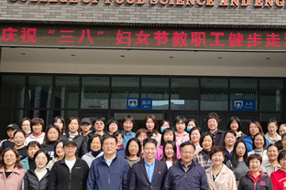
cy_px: 107
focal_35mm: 52
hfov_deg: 37.9
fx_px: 413
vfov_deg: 26.0
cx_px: 185
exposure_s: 1/552
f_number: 1.8
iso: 50
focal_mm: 5.58
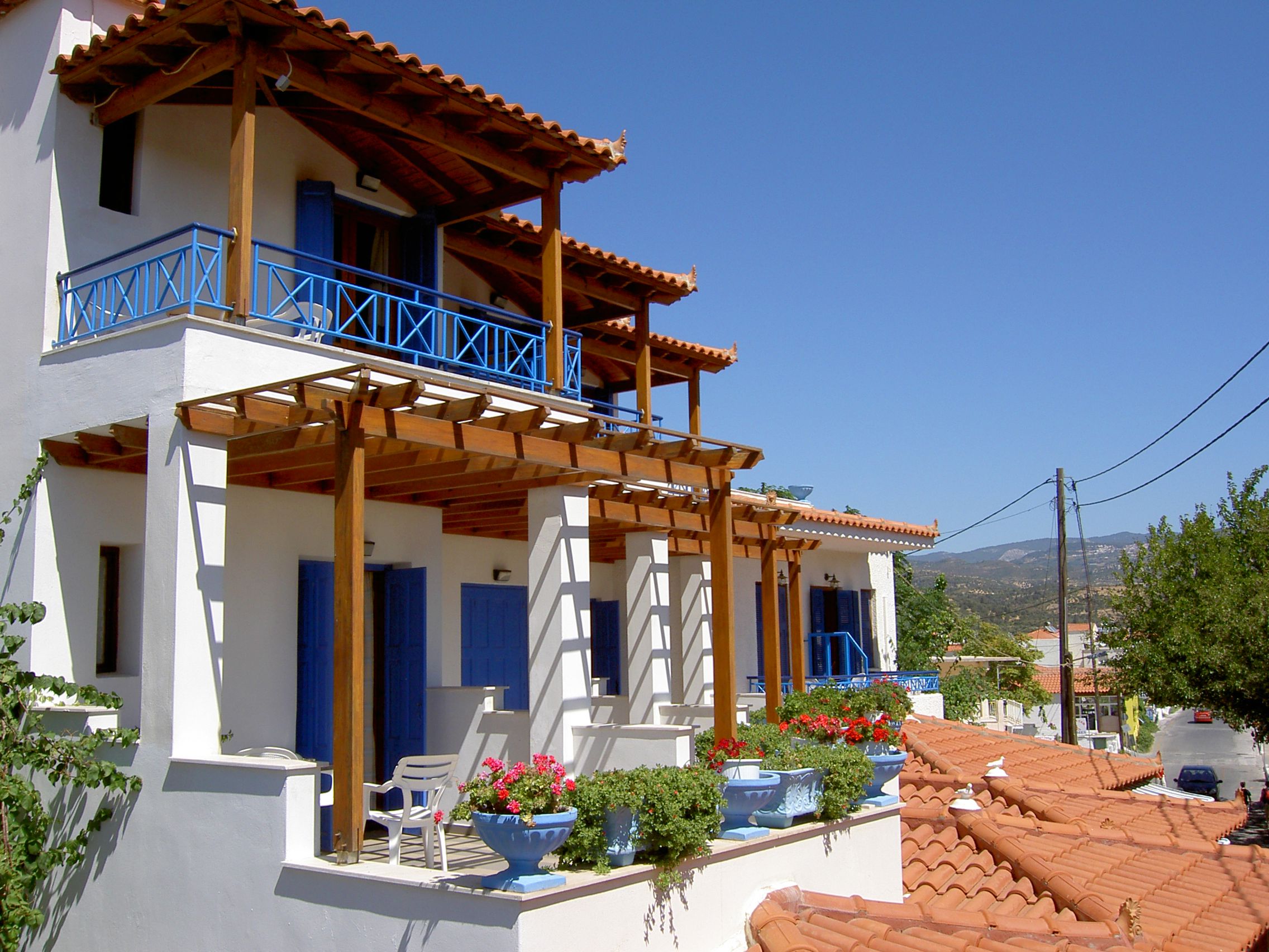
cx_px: 634
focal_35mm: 34
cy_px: 476
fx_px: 1246
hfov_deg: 54.0
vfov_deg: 41.8
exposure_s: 1/500
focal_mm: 5.6
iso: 50
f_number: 4.7
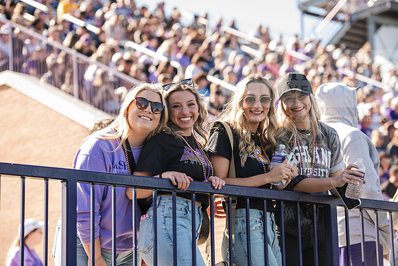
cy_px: 133
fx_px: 1161
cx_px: 199
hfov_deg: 19.5
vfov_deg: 13.0
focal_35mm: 105
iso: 200
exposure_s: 1/320
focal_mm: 105
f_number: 3.5
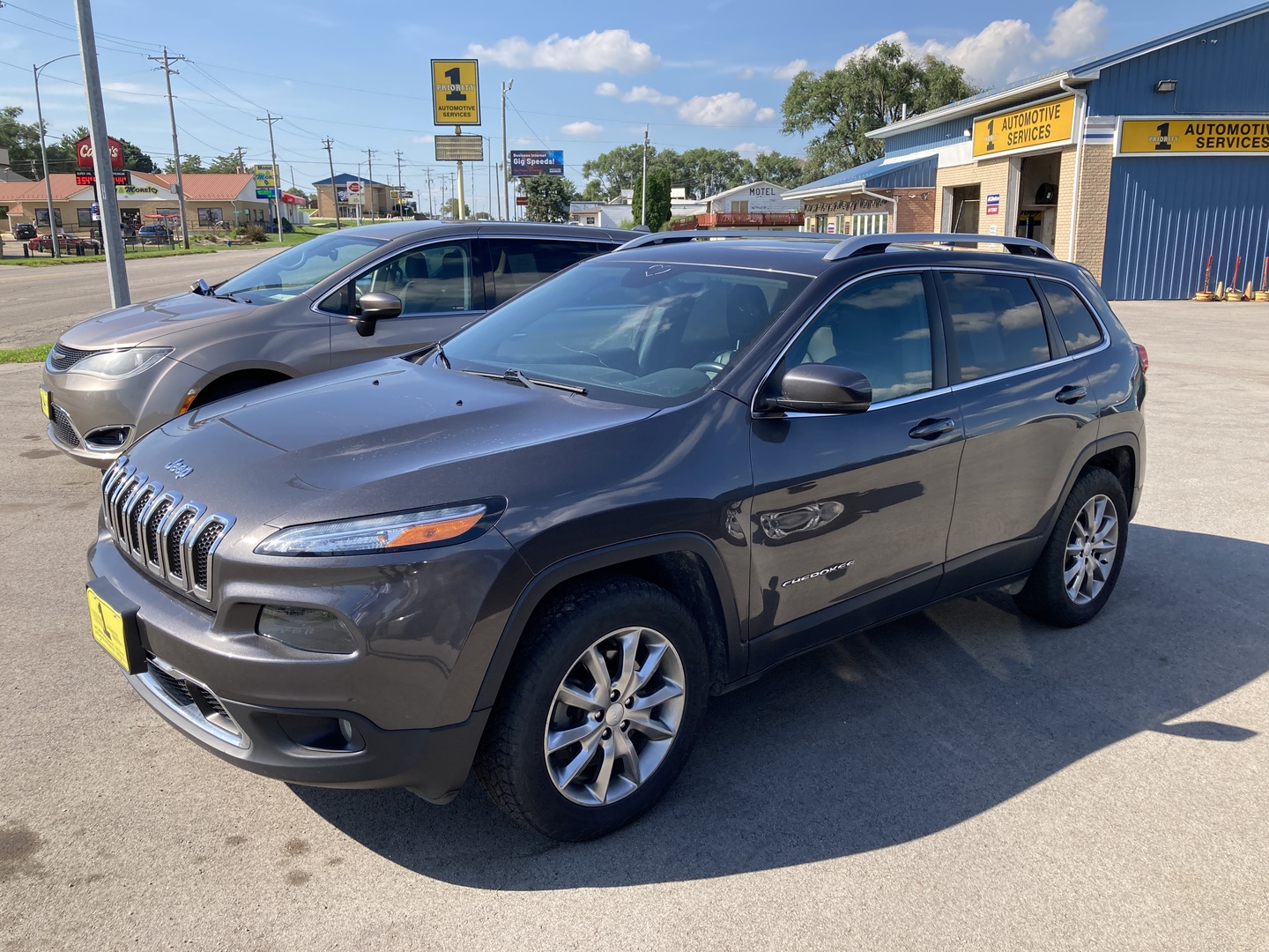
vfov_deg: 49.7
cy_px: 476
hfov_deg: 63.4
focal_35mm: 28
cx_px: 634
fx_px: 1026
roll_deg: +0.4
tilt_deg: -14.0
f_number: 1.8
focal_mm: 3.99
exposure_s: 1/991
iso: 20
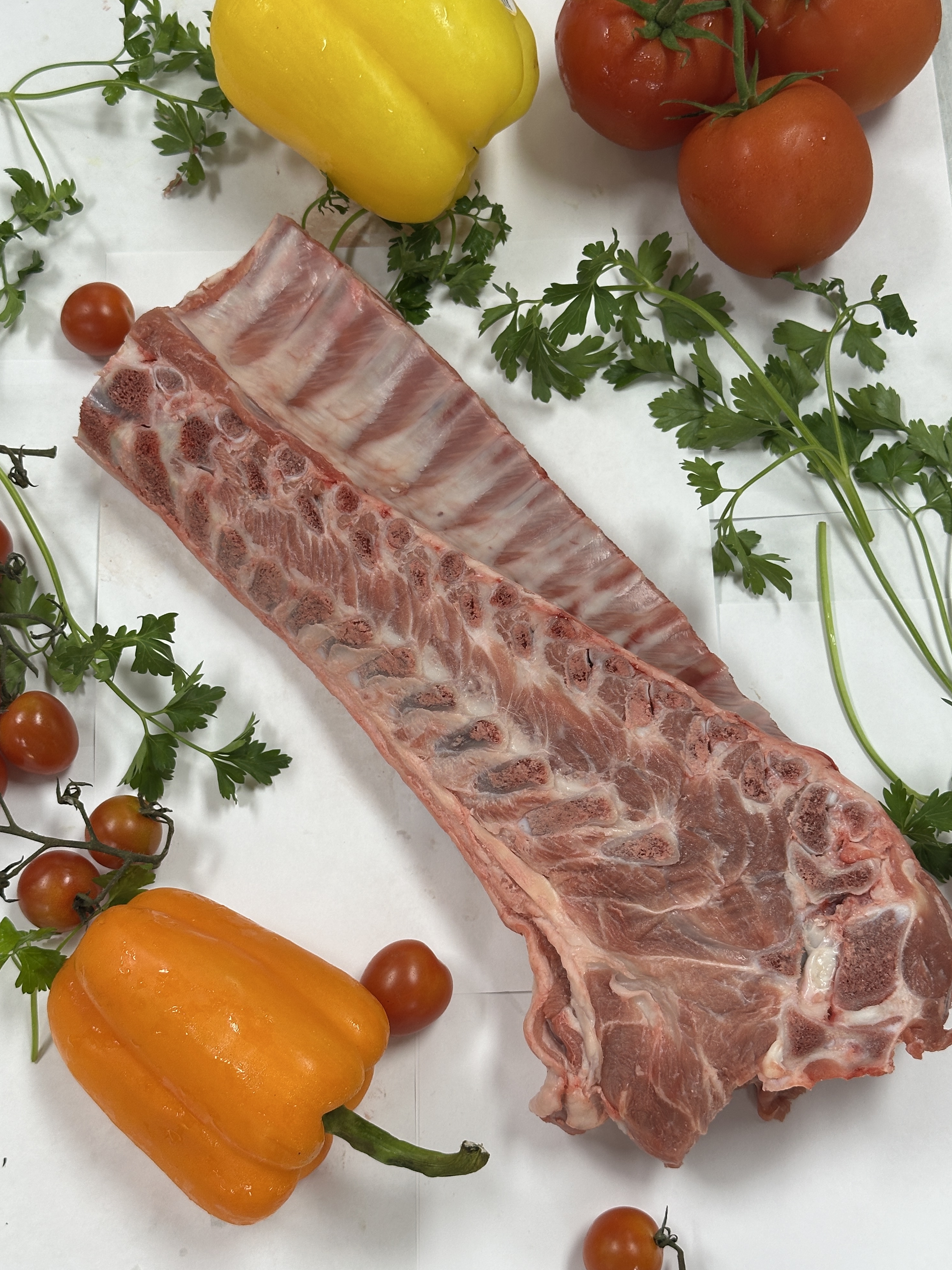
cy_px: 647
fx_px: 1797
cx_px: 479
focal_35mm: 49
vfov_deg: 38.9
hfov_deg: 29.7
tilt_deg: -74.3
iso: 64
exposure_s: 1/73
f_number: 1.78
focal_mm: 6.86
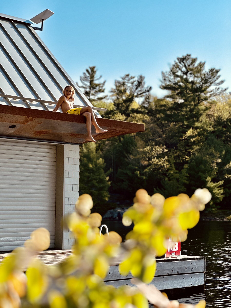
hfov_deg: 19.1
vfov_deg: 25.3
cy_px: 154
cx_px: 116
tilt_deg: +6.1
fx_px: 685
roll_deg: -0.3
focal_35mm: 77
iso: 32
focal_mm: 9
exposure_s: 1/1074
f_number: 2.8
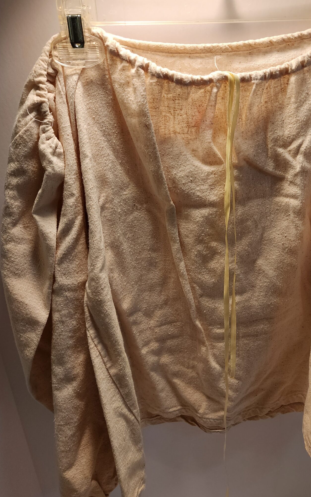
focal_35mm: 31
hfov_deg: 40.0
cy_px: 232
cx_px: 214
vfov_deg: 61.2
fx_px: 420
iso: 100
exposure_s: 1/120
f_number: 1.8
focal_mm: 6.4
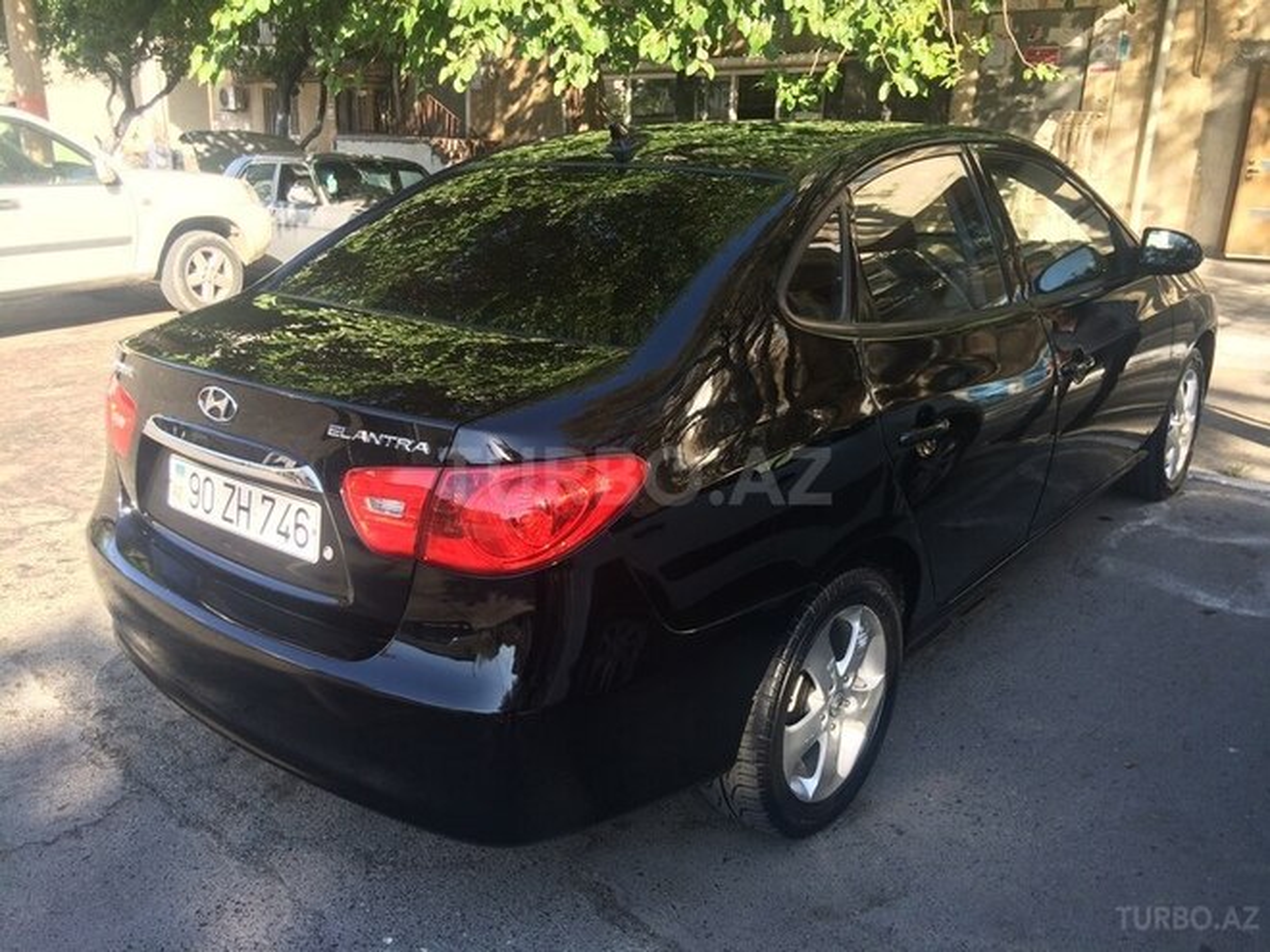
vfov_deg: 48.2
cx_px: 635
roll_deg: -1.9
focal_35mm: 29
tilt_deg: -16.6
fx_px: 1064
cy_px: 476
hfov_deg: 61.7
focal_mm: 4.15
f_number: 2.2
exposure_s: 1/299
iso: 32
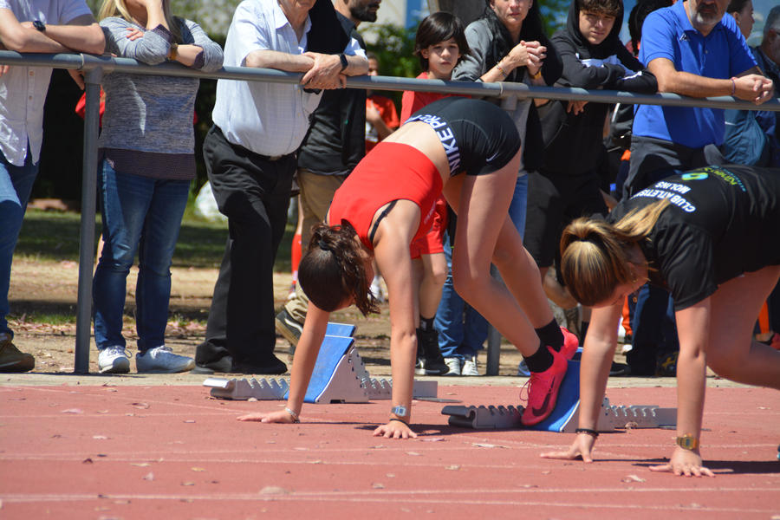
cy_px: 260
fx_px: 6499
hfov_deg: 6.9
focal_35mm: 300
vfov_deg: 4.6
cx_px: 390
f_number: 6.3
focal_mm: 200
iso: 400
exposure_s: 1/1250
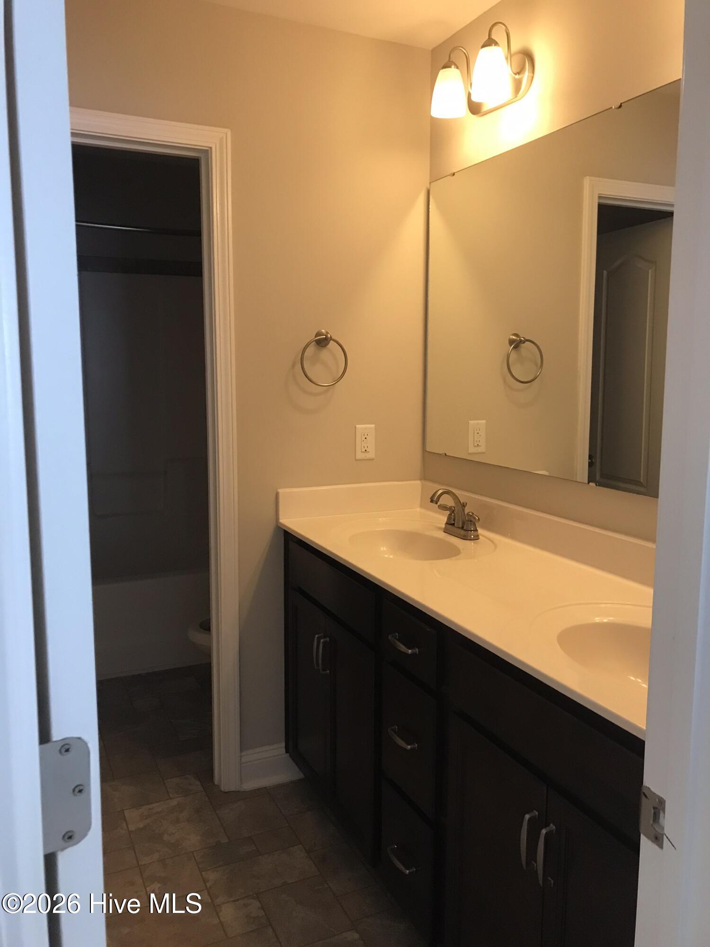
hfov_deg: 49.7
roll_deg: -0.6
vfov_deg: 63.4
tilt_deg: -6.5
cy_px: 474
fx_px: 766
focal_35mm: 28
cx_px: 355
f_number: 1.8
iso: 64
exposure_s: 1/15
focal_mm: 3.99
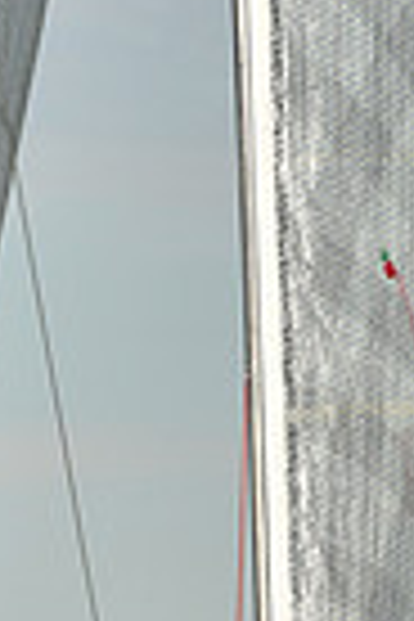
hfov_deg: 1.6
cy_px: 1116
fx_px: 14523
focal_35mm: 842
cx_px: 160
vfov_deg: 2.4
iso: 320
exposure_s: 1/1250
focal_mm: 200
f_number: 10
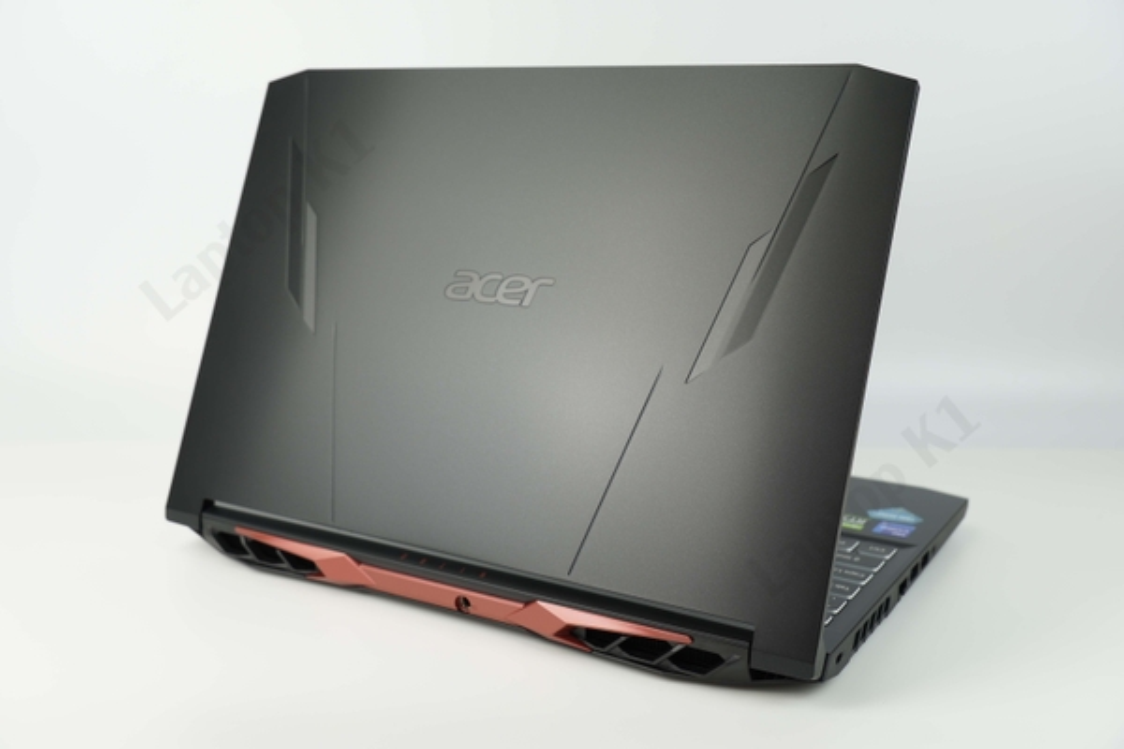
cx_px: 562
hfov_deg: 49.6
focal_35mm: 39
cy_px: 374
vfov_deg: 34.2
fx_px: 1218
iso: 100
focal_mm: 26
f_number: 4.5
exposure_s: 1/40
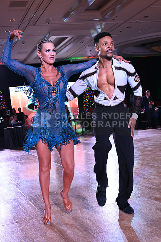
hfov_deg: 26.5
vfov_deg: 38.9
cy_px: 121
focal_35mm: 51
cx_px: 80
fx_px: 342
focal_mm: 51
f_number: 6.3
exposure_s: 1/320
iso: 5000
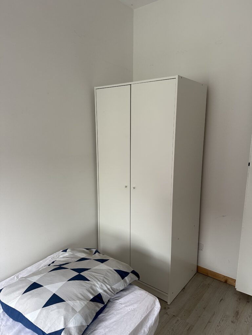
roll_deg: -1.0
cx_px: 126
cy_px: 168
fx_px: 233
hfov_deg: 56.8
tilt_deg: -8.9
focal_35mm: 24
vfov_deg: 71.6
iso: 200
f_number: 1.78
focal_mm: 6.86
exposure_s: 1/121
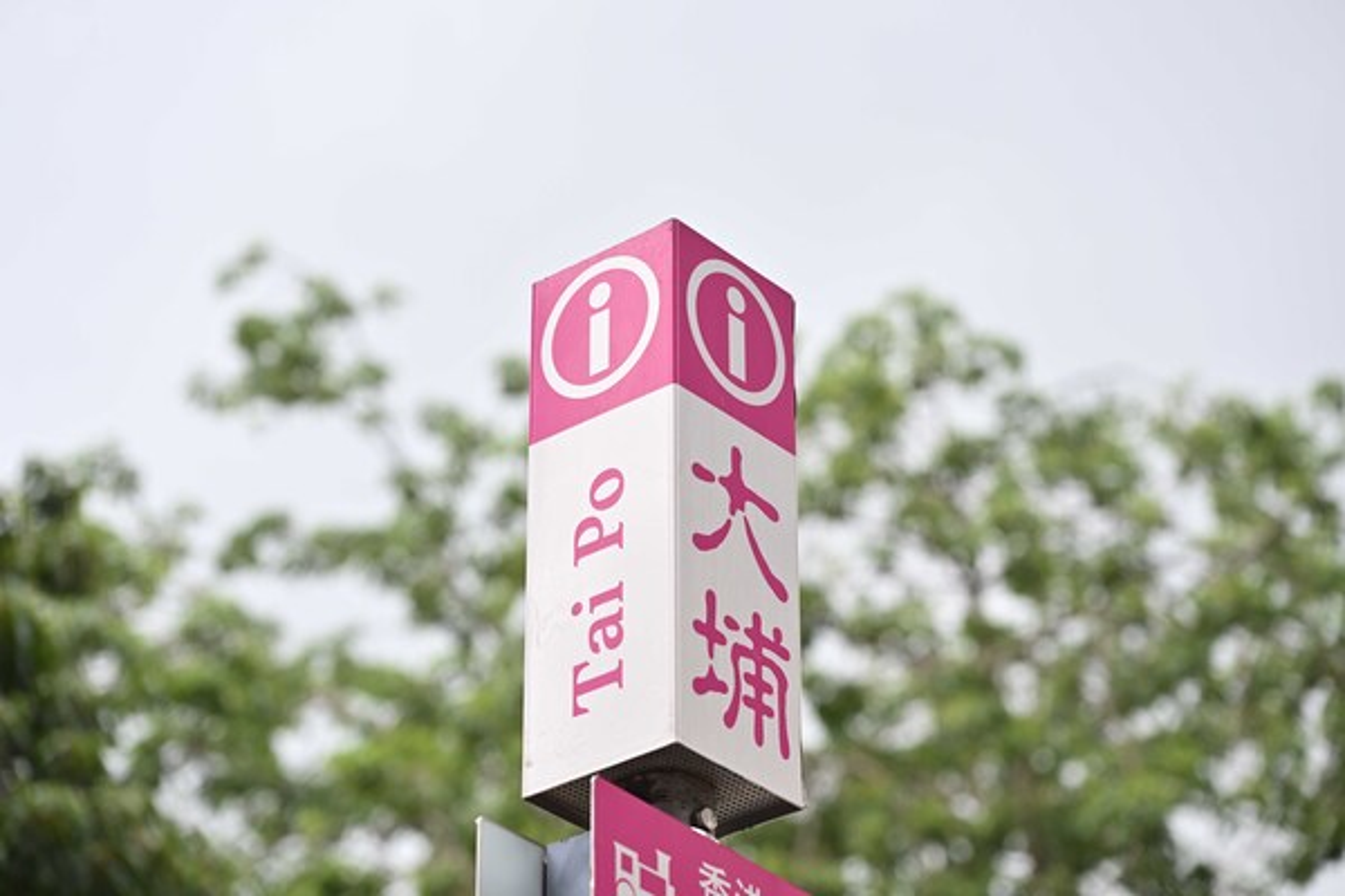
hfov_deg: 21.7
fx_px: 3512
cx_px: 672
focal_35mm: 94
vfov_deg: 14.6
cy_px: 448
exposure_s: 1/1250
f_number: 4
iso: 800
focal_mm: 94
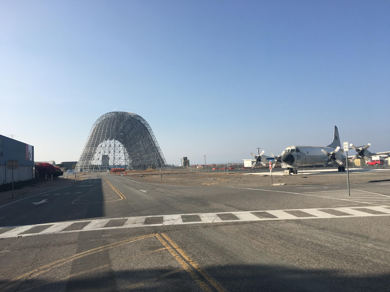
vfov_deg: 48.2
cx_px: 195
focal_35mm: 29
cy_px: 146
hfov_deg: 61.7
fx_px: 327
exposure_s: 1/1923
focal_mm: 4.15
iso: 25
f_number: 2.2
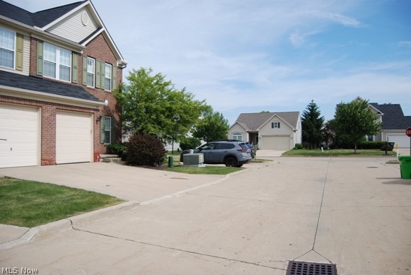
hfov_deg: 67.3
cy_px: 138
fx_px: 309
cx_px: 206
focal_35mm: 27
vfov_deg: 48.1
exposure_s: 1/1250
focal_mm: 18
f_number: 3.5
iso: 100
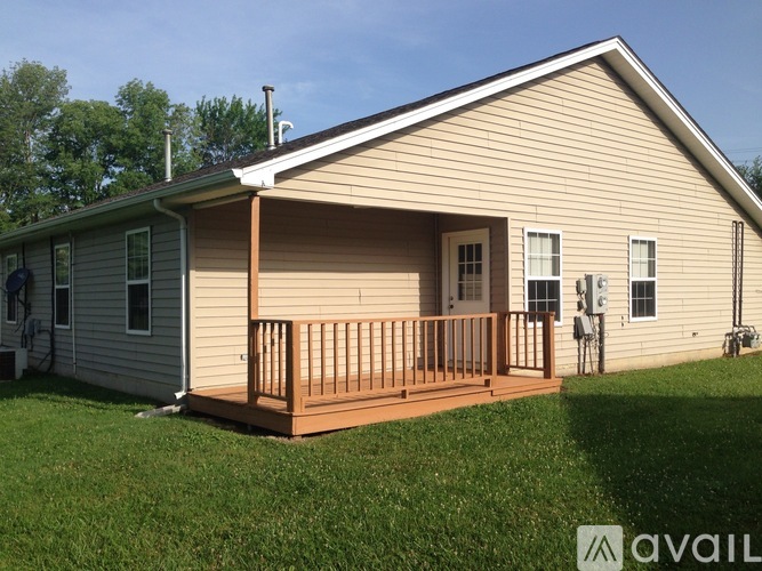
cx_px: 381
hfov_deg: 55.4
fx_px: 726
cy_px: 286
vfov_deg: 42.9
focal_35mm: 33
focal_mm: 4.13
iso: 50
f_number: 2.4
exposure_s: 1/1261
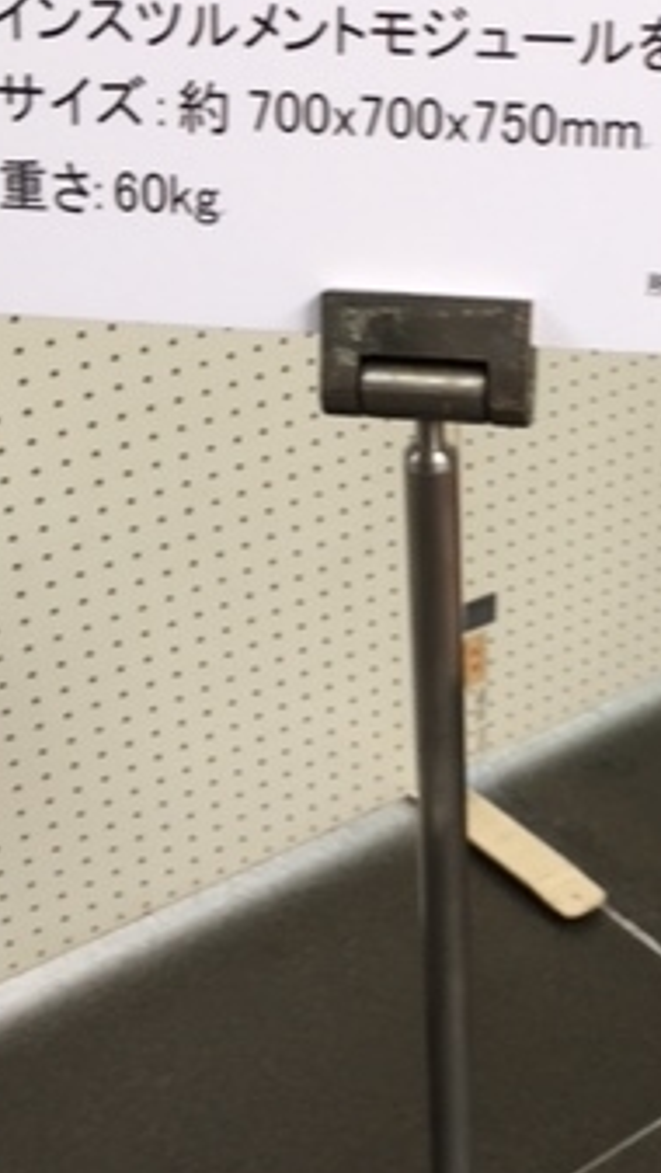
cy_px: 543
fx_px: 1866
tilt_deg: -27.5
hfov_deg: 19.8
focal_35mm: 60
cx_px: 560
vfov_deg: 34.9
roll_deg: -1.6
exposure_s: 1/60
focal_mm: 4.15
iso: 32
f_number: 2.2
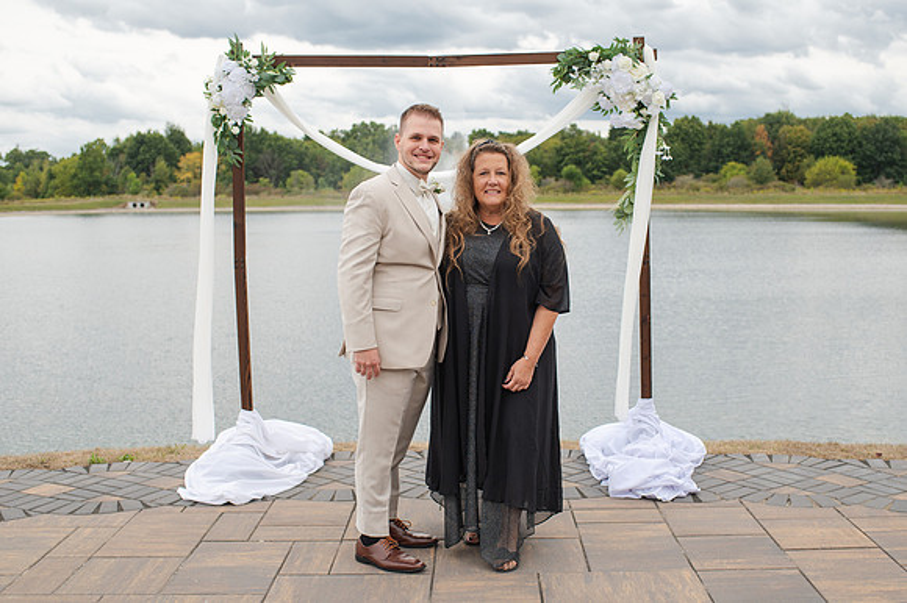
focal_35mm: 41
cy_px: 341
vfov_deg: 32.4
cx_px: 473
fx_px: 1037
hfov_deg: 47.2
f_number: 3.5
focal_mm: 35
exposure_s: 1/800
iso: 110
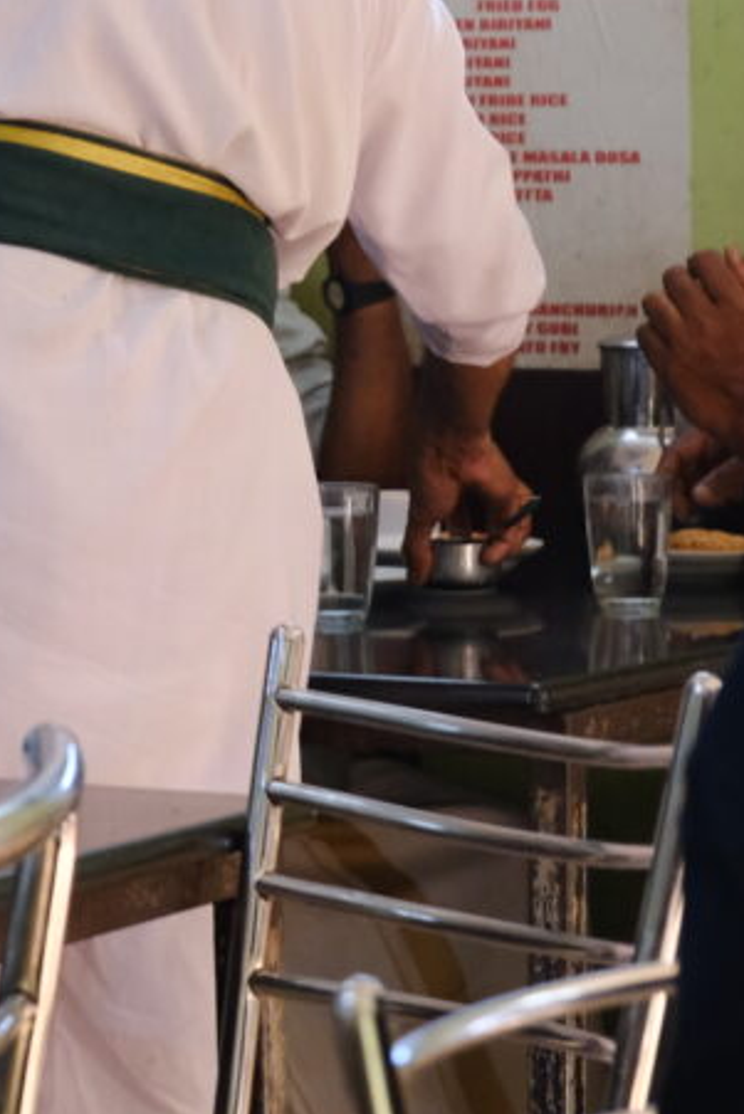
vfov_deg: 12.8
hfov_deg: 8.6
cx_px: -19
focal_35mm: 159
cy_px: 91
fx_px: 4925
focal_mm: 46.6
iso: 2500
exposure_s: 1/140
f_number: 4.7
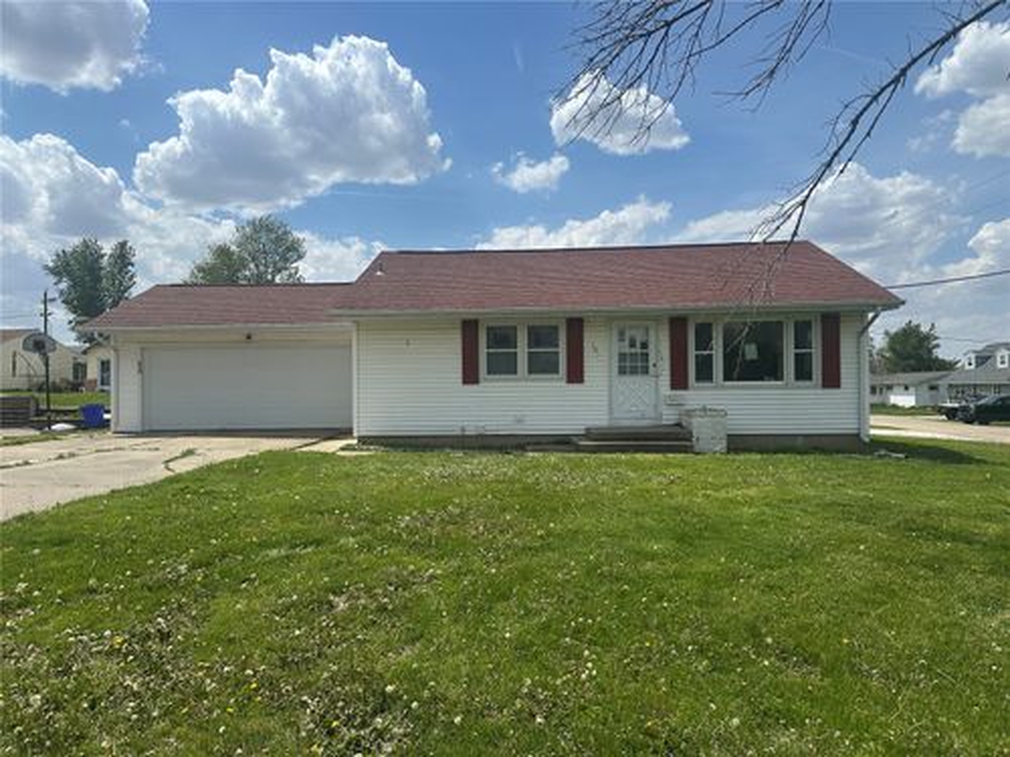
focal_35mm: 24
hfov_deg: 71.6
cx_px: 505
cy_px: 378
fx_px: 700
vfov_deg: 56.8
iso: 80
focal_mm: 6.86
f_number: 1.78
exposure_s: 1/7576
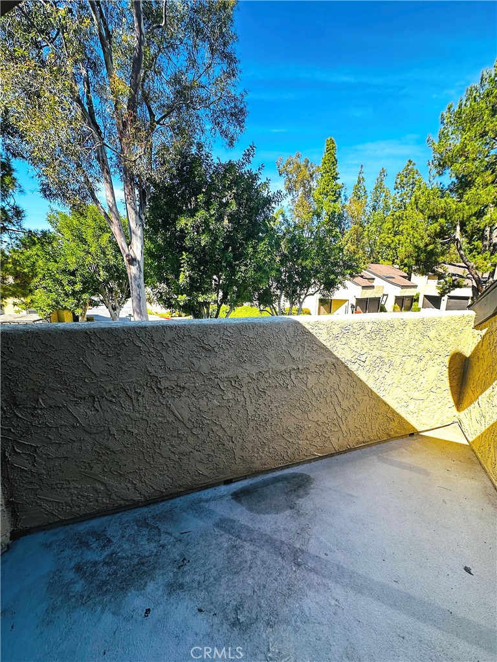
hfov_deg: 85.7
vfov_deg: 102.1
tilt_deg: -11.3
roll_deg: -2.3
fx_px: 268
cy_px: 331
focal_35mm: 14
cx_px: 248
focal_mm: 2.22
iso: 40
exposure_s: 1/260
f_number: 2.2
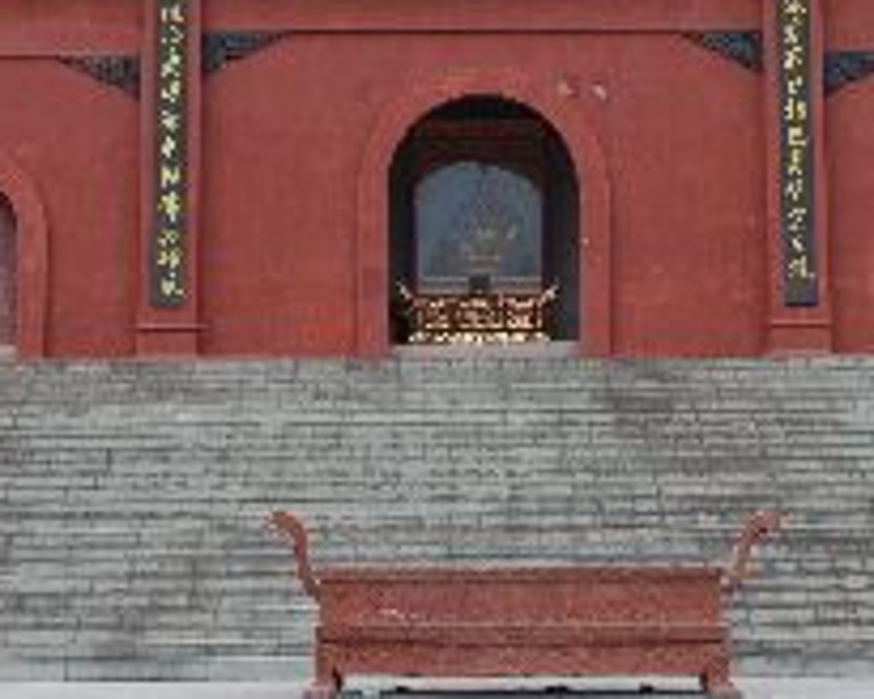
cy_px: 132
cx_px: 471
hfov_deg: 21.5
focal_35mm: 89
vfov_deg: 17.1
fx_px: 2302
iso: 110
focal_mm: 26
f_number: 5.6
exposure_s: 1/125
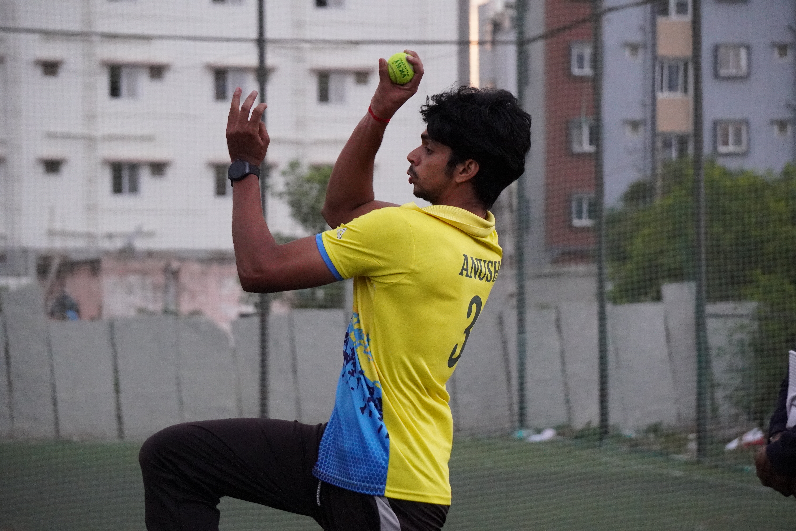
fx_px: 3151
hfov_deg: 14.4
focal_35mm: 142
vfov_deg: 9.6
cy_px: 266
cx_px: 398
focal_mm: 95
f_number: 5.6
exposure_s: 1/1000
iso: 6400
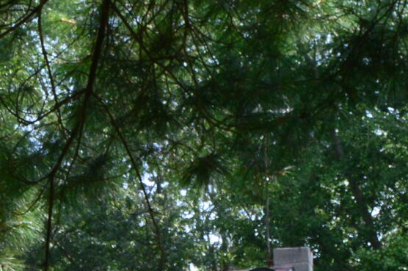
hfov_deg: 12.2
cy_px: 469
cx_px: -167
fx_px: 1833
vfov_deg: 8.2
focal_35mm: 162
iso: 400
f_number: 10
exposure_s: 1/250
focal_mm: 20
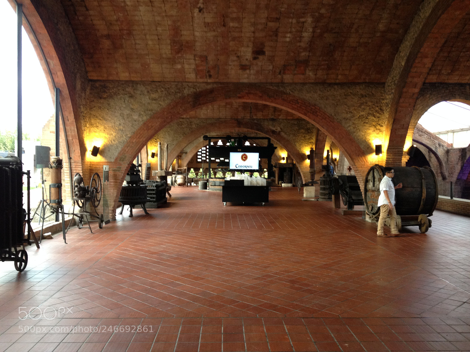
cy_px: 176
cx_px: 235
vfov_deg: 40.7
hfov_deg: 52.6
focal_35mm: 35
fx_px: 475
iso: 125
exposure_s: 1/20
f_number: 2.4
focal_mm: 4.28
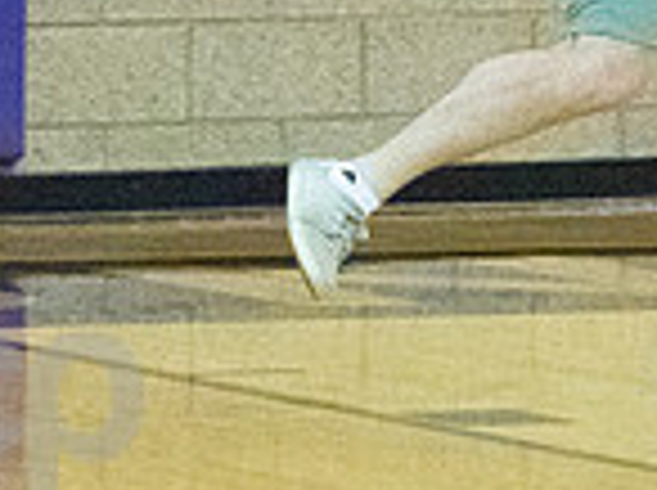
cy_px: -171
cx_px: 644
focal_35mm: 699
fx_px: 13245
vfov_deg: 2.1
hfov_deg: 2.8
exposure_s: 1/800
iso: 10000
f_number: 4.5
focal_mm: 122
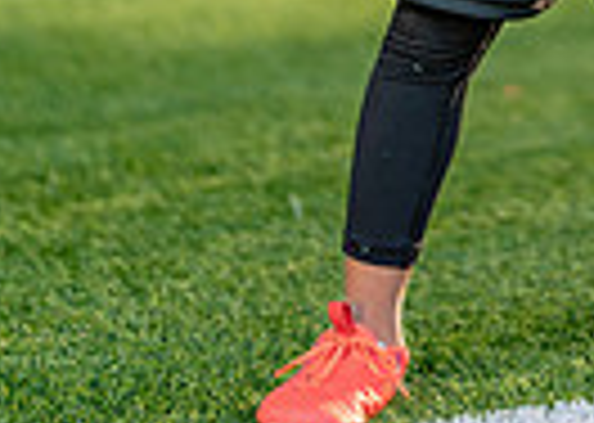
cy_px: -418
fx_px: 4348
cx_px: 612
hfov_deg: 7.8
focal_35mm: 258
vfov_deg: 5.5
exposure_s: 1/1250
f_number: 1.2
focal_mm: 50
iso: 100
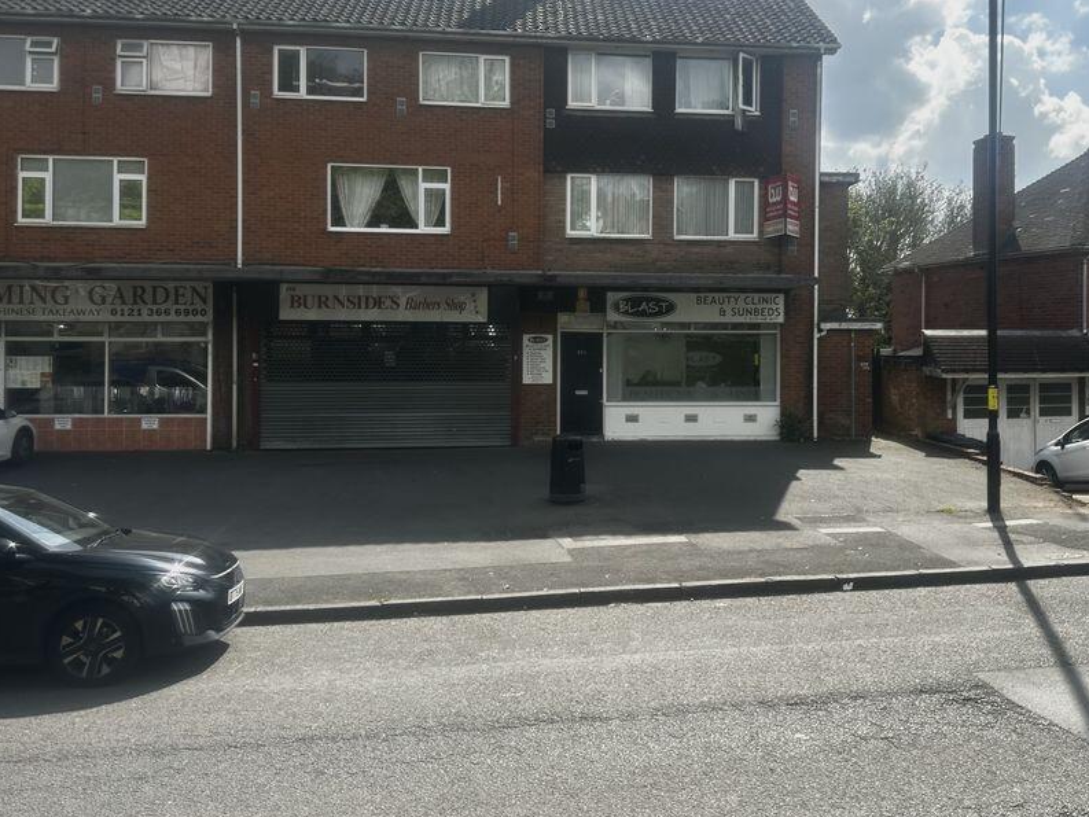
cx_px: 632
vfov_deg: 45.2
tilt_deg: +2.2
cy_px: 328
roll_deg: +0.2
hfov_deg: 58.0
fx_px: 975
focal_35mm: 31
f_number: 1.78
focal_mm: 6.86
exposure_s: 1/4016
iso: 80
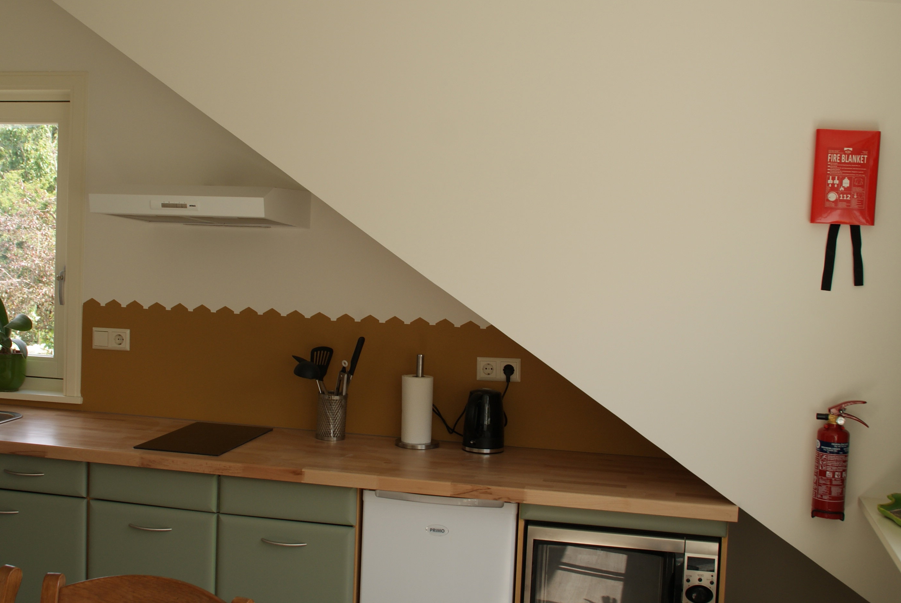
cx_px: 391
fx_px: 1253
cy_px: 270
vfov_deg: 27.0
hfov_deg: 39.5
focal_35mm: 50
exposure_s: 1/50
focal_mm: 24
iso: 100
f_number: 6.3
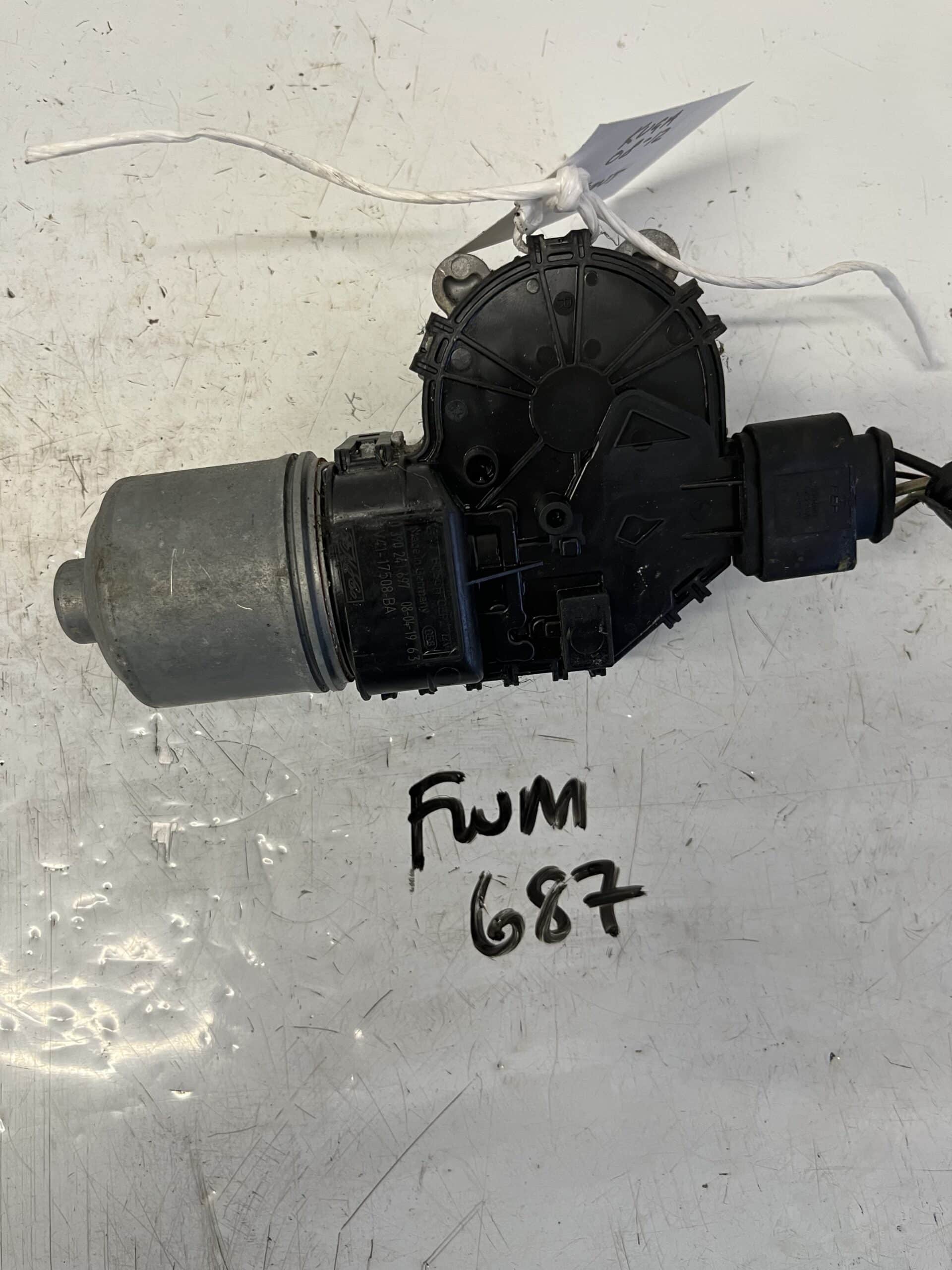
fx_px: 953
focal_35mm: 26
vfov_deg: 67.3
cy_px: 635
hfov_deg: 53.1
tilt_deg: -80.3
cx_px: 476
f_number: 1.6
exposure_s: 1/50
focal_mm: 5.1
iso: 80
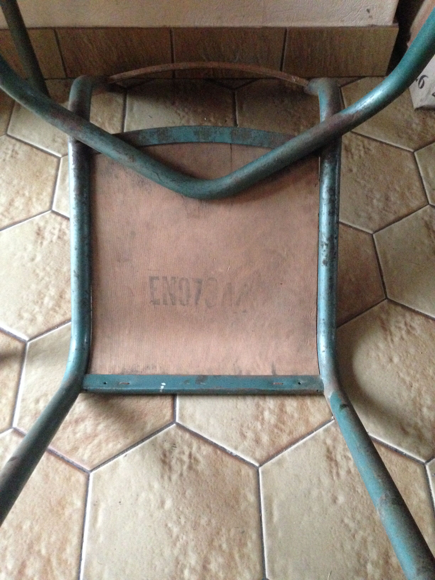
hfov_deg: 42.9
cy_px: 290
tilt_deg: -55.5
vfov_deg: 55.4
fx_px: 553
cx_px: 218
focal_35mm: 33
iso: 640
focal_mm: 4.12
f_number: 2.4
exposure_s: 1/15
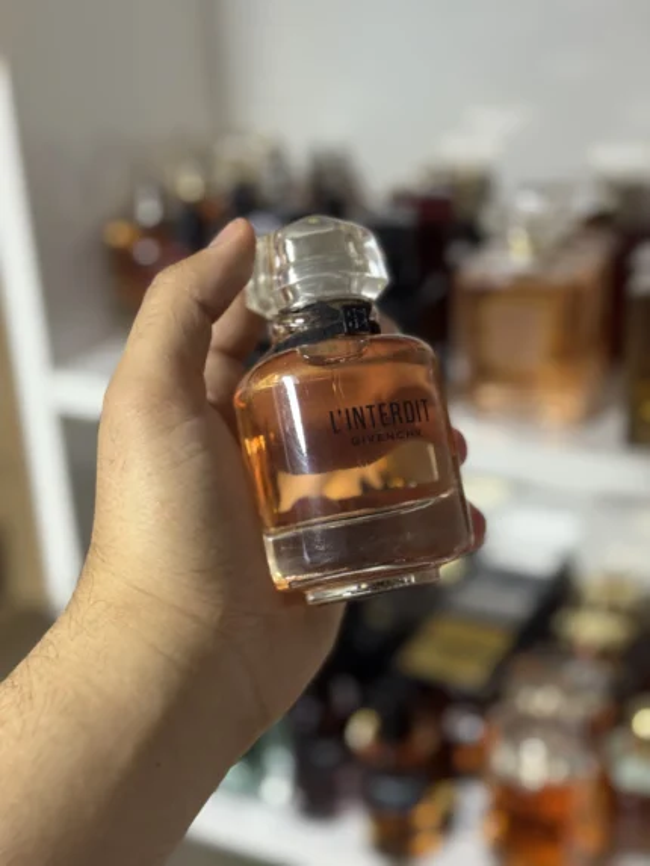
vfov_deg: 39.6
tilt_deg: -23.2
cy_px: 433
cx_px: 325
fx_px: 1201
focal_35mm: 48
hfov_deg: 30.3
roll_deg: +2.2
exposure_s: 1/50
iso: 200
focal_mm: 6.76
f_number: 1.78
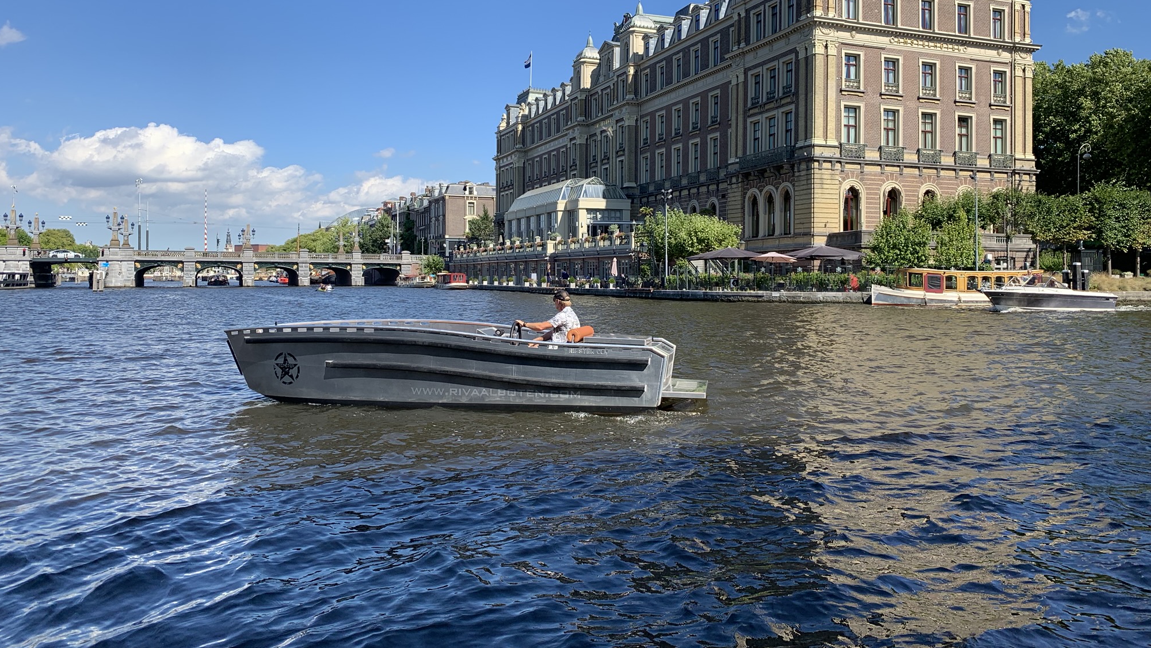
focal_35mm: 29
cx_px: 565
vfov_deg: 40.0
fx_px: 885
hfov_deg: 66.1
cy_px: 263
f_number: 1.8
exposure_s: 1/1560
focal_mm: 4.25
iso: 25
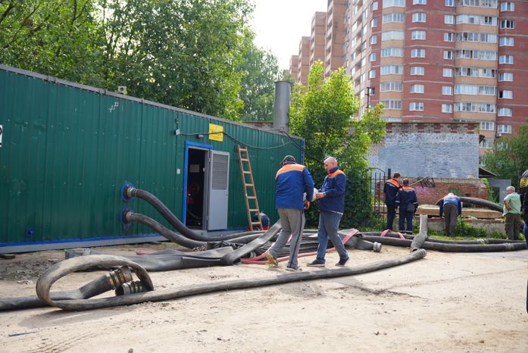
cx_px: 264
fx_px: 499
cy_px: 176
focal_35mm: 34
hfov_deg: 55.8
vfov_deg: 39.0
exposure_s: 1/2500
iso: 400
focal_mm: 34
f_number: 3.2
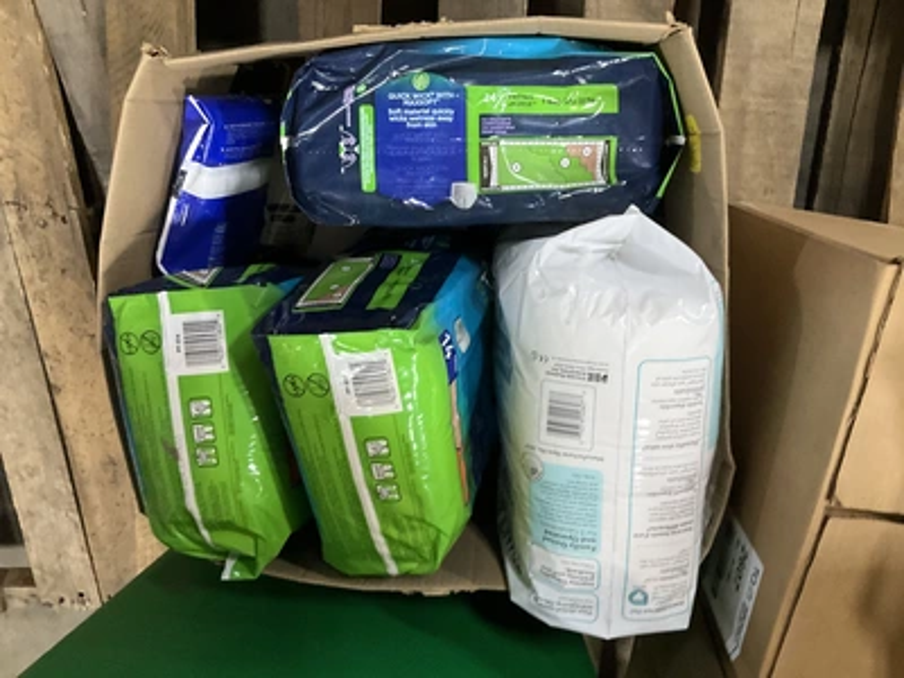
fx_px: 757
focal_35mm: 29
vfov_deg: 48.2
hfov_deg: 61.7
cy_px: 339
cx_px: 452
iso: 250
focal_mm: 3
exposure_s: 1/40
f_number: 1.8
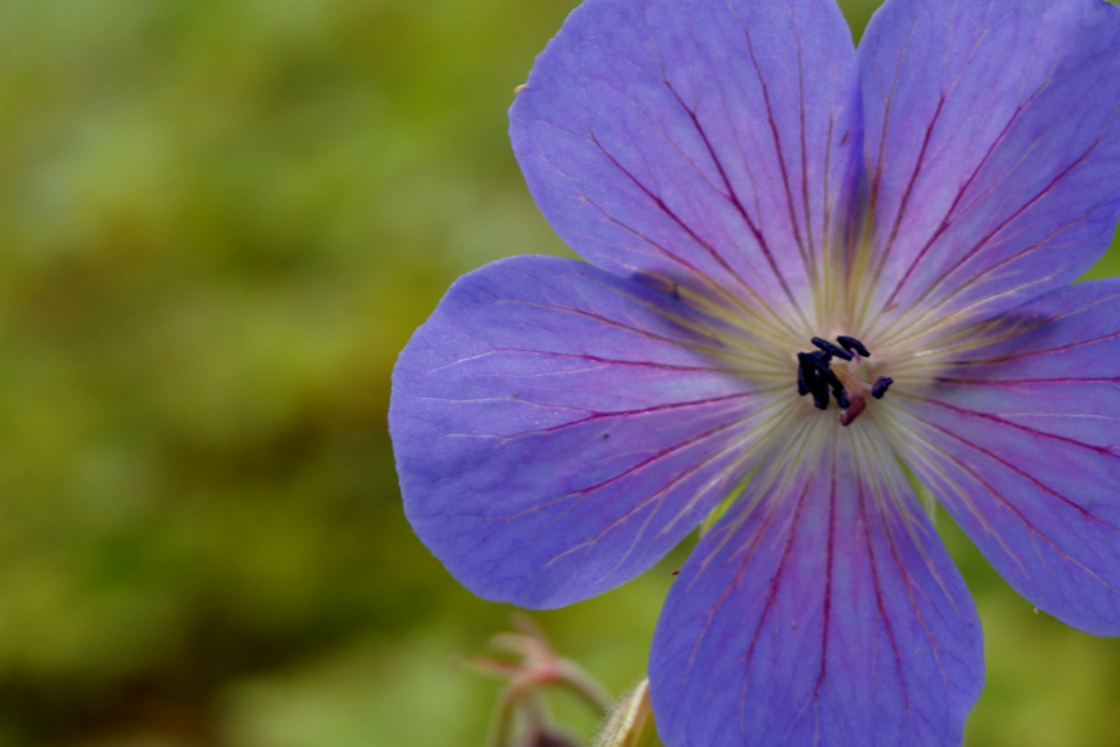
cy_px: 318
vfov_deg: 10.7
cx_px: 848
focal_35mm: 128
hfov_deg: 16.0
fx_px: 3976
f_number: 7.1
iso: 100
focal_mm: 55
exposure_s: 1/250
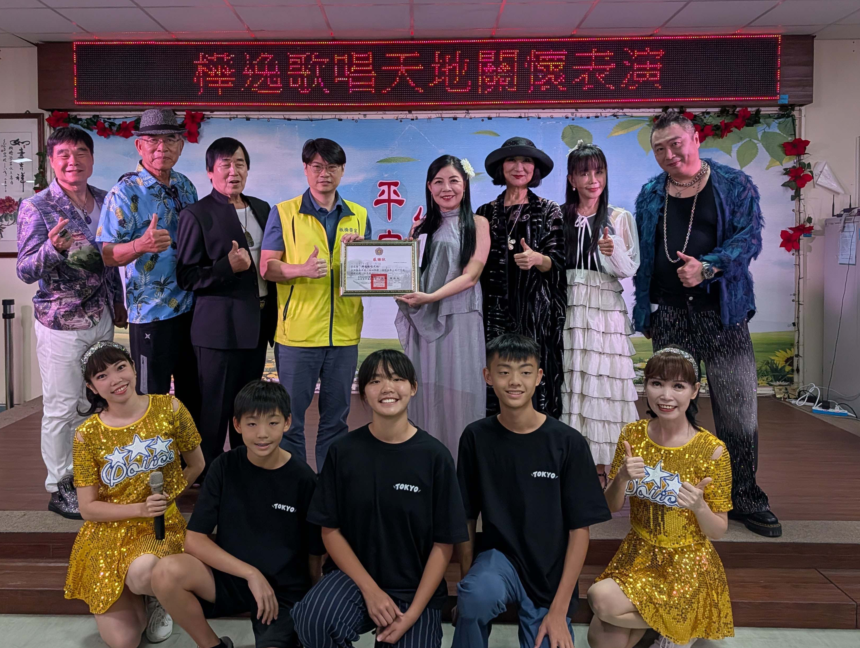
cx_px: 400
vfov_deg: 46.8
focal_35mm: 30
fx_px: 746
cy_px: 276
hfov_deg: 59.8
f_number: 1.68
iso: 45
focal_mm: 6.9
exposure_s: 1/805
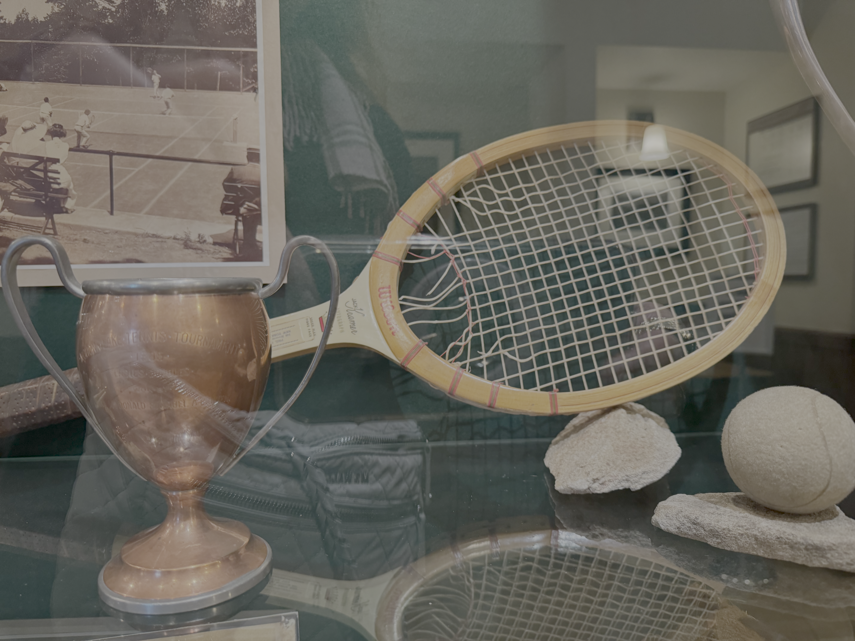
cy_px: 320
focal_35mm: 24
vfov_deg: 56.8
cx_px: 428
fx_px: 593
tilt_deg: -5.1
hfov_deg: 71.6
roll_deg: +1.0
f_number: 1.78
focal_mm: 6.76
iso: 400
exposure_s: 1/60
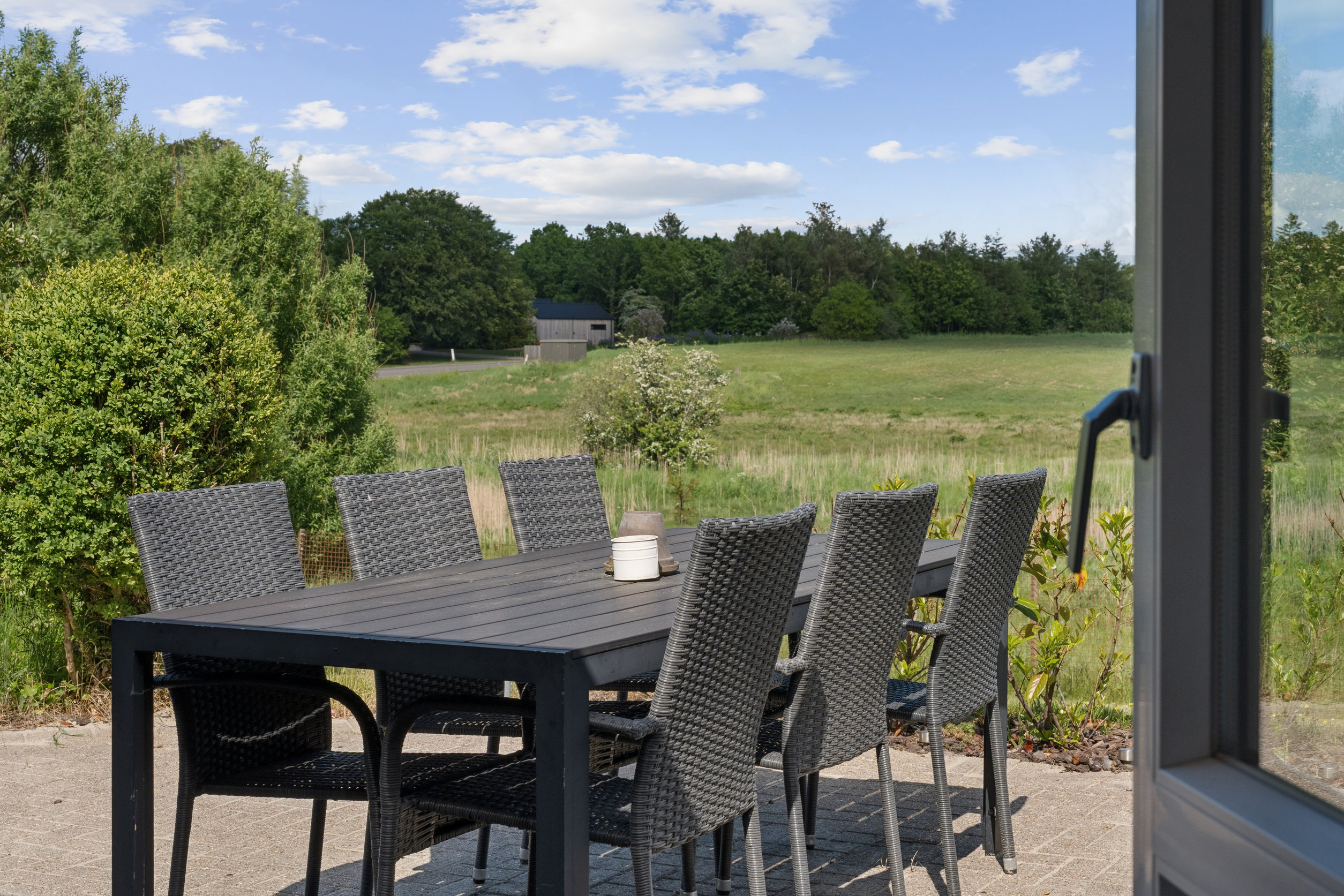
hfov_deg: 36.2
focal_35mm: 55
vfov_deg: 24.6
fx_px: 2053
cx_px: 772
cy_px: 392
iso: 800
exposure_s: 1/500
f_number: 11
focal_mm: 46
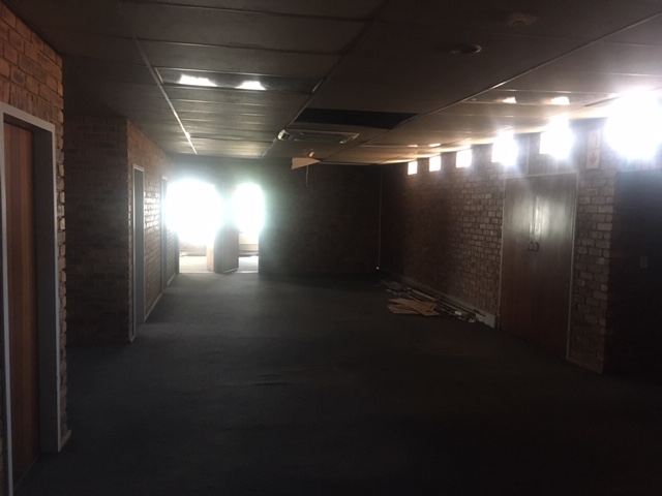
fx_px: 555
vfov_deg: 48.2
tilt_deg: -5.0
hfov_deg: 61.7
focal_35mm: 29
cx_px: 331
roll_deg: -1.2
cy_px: 248
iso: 250
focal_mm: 4.15
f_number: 2.2
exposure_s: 1/17
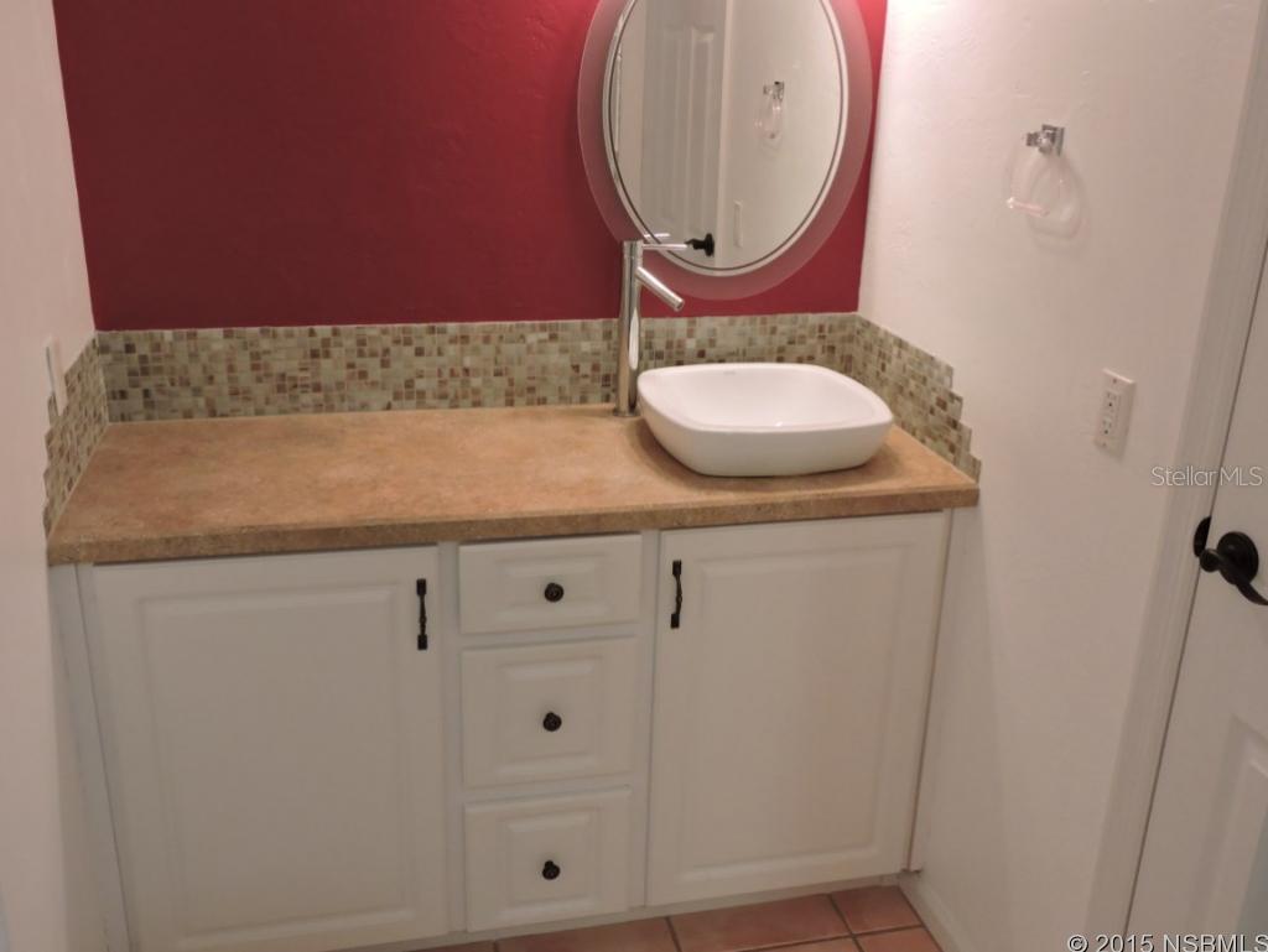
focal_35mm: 33
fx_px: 1209
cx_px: 634
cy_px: 476
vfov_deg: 43.0
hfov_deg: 55.3
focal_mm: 5.9
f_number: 3.6
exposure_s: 1/30
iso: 400
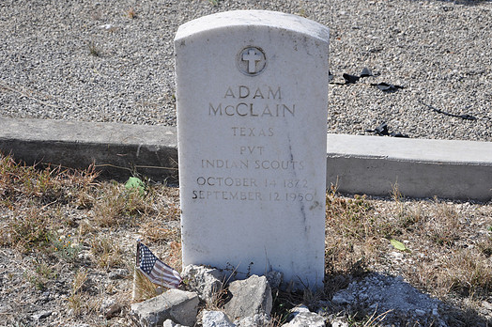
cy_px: 159
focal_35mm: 83
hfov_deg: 24.5
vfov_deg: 16.4
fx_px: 1133
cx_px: 256
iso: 200
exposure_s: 1/200
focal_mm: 50
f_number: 7.1
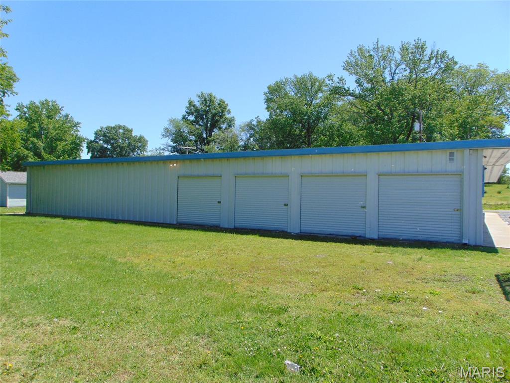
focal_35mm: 25
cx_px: 255
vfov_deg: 54.9
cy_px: 192
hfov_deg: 69.4
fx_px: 368
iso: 80
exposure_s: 1/160
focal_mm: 4.5
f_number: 7.7
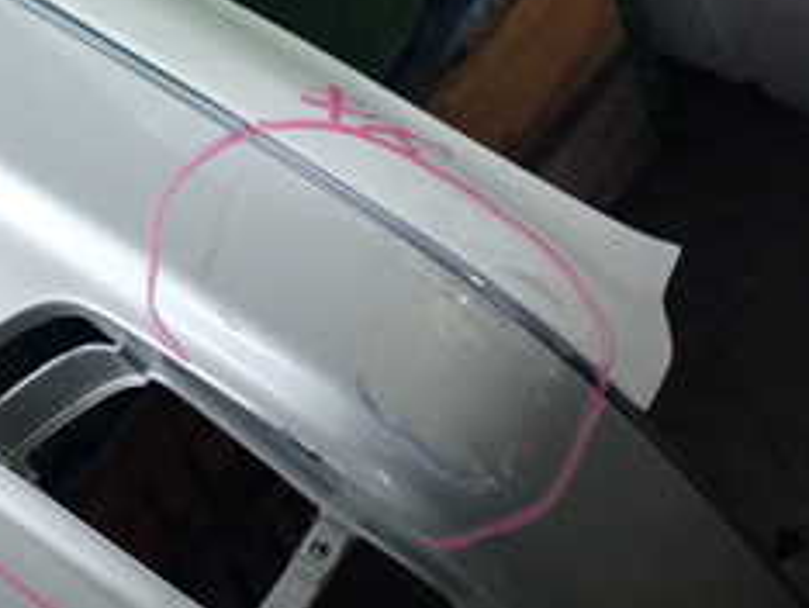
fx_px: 2456
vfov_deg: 14.1
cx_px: -100
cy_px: 280
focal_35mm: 105
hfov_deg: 18.0
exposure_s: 1/125
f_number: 2.8
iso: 500
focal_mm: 7.31
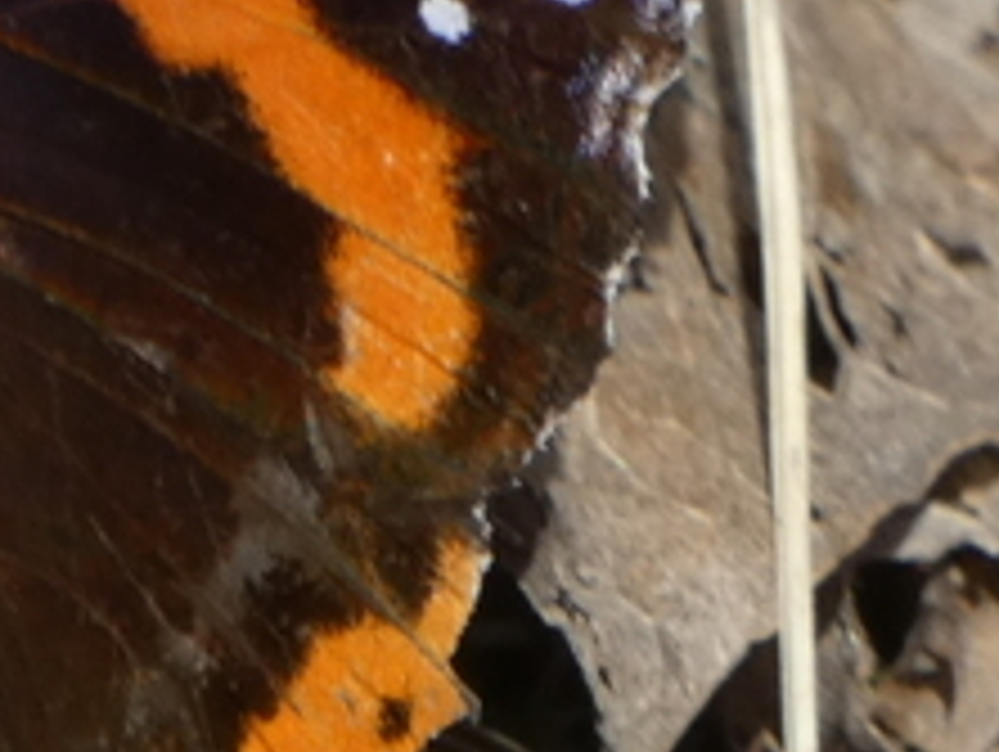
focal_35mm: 2615
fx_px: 75549
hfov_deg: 0.8
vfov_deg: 0.6
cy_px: 185
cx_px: -290
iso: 80
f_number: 5.6
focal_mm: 121.9
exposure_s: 1/100
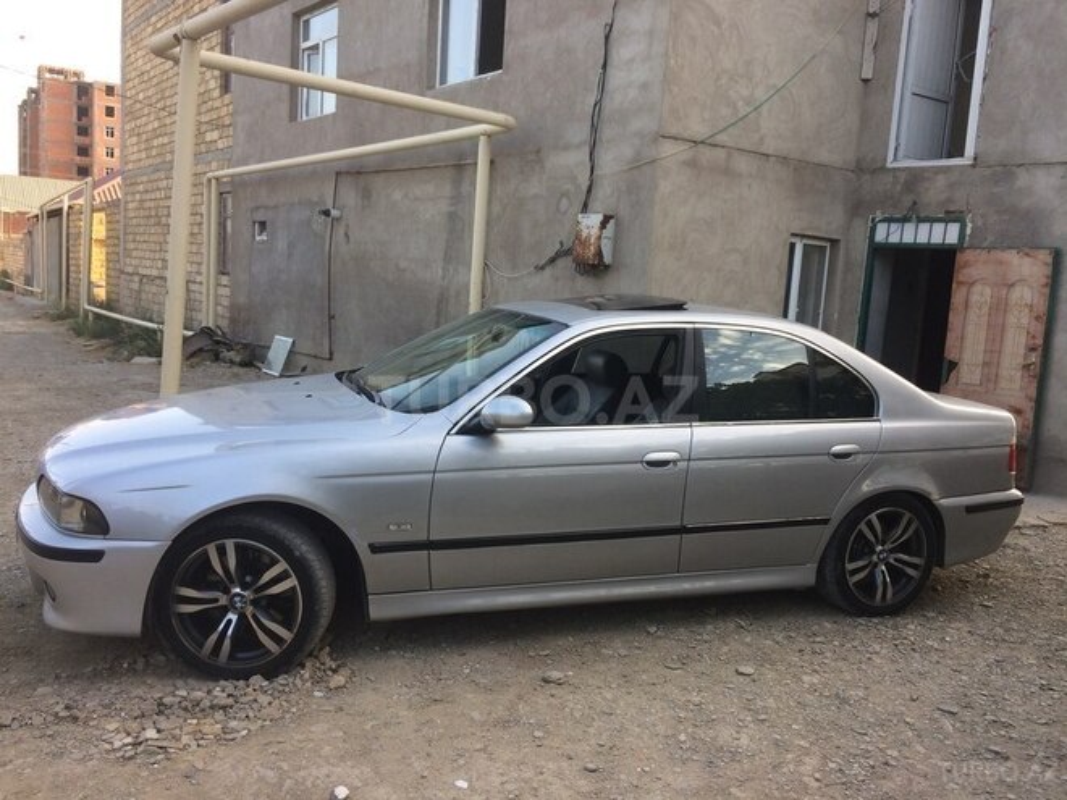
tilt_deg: -8.6
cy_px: 400
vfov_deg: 48.2
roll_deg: -2.6
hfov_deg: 61.7
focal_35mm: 29
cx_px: 534
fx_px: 894
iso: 32
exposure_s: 1/215
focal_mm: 4.15
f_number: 2.2
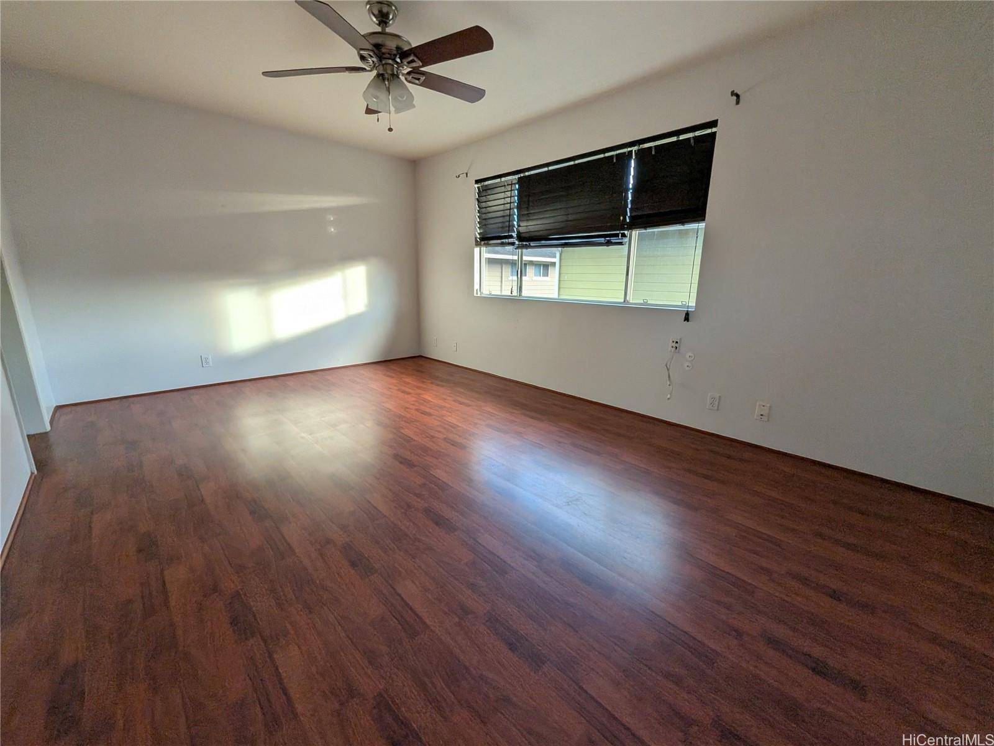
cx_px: 497
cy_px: 373
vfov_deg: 89.9
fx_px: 373
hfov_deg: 106.2
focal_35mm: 13
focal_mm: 1.54
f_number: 2.2
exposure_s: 1/132
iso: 122
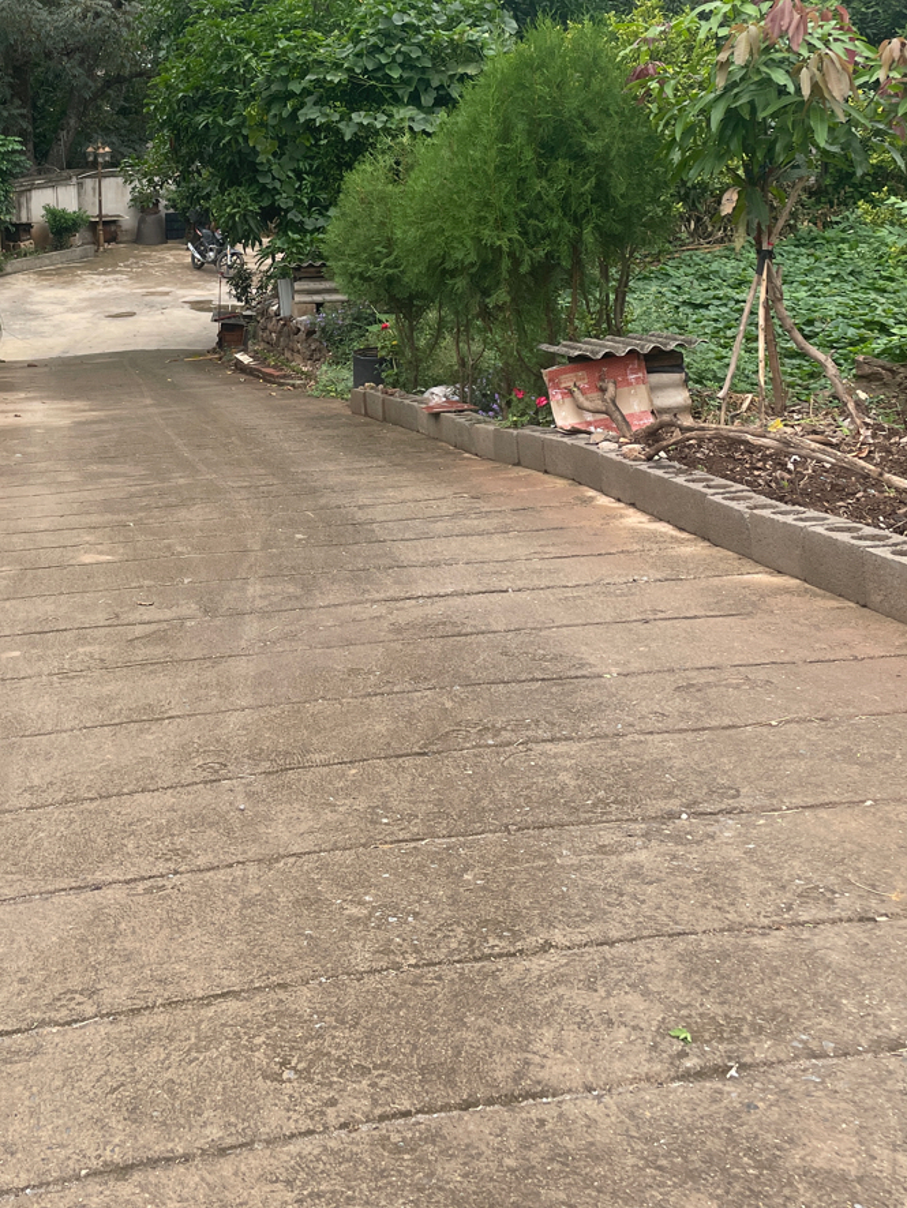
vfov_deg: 41.2
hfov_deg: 32.5
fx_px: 1536
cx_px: 278
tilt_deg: -8.6
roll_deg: +1.5
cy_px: 251
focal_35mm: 44
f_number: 1.6
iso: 32
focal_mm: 4.2
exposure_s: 1/855
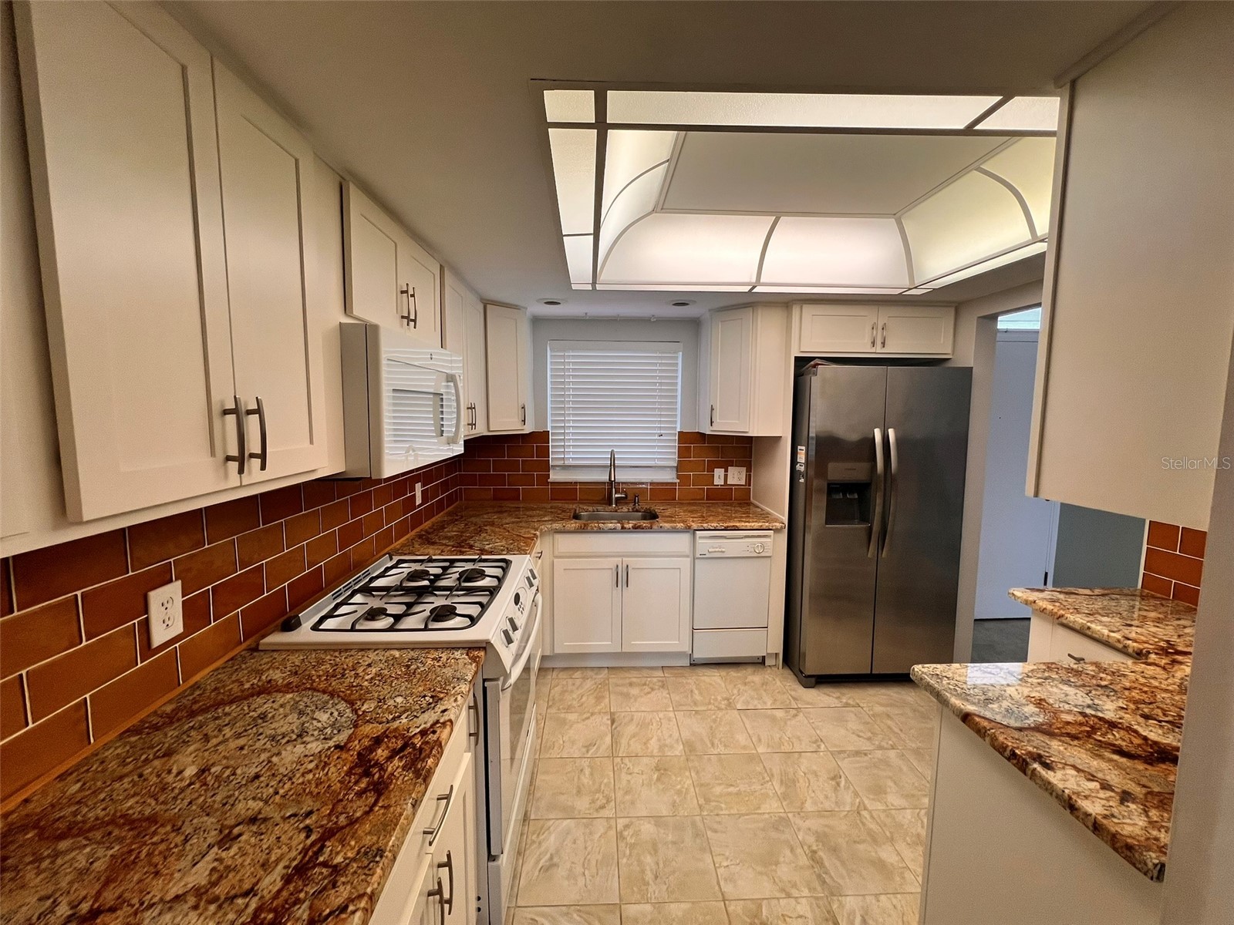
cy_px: 462
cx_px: 617
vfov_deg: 89.9
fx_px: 463
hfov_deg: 106.2
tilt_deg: -6.2
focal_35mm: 13
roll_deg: -0.5
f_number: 1.8
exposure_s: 1/120
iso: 125
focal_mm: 1.57
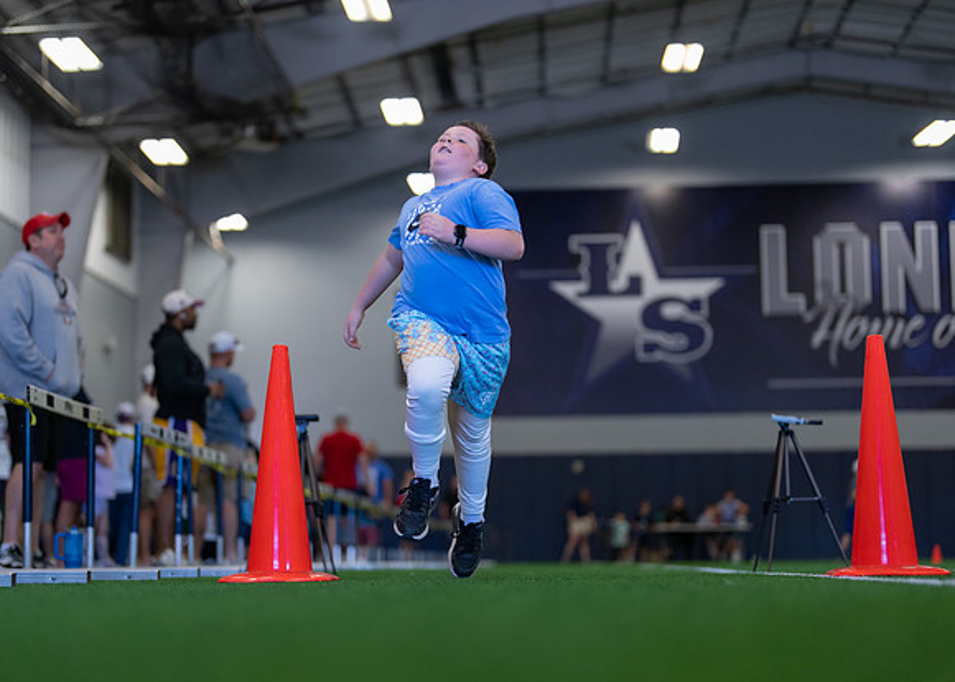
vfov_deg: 23.1
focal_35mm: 62
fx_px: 1668
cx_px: 444
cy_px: 400
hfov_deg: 31.9
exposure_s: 1/1000
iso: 1000
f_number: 1.2
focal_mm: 50
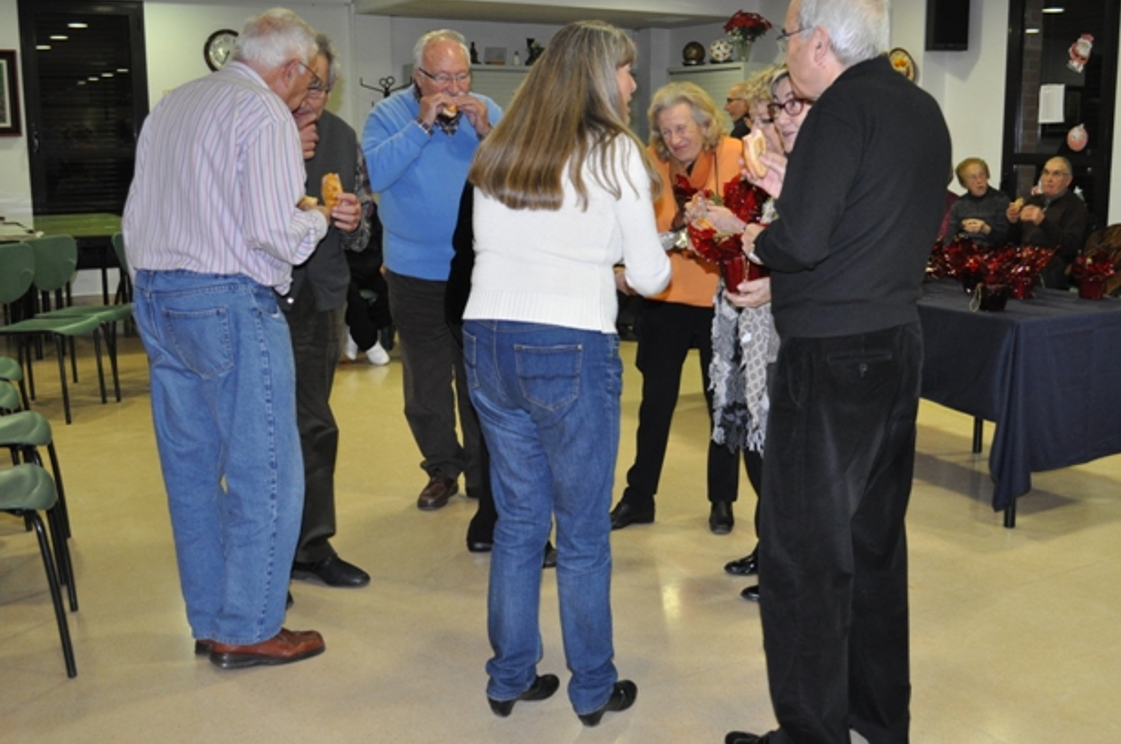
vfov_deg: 34.1
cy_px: 373
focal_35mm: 39
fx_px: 1213
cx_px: 658
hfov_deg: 49.4
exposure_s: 1/60
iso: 800
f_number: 3.8
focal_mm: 20
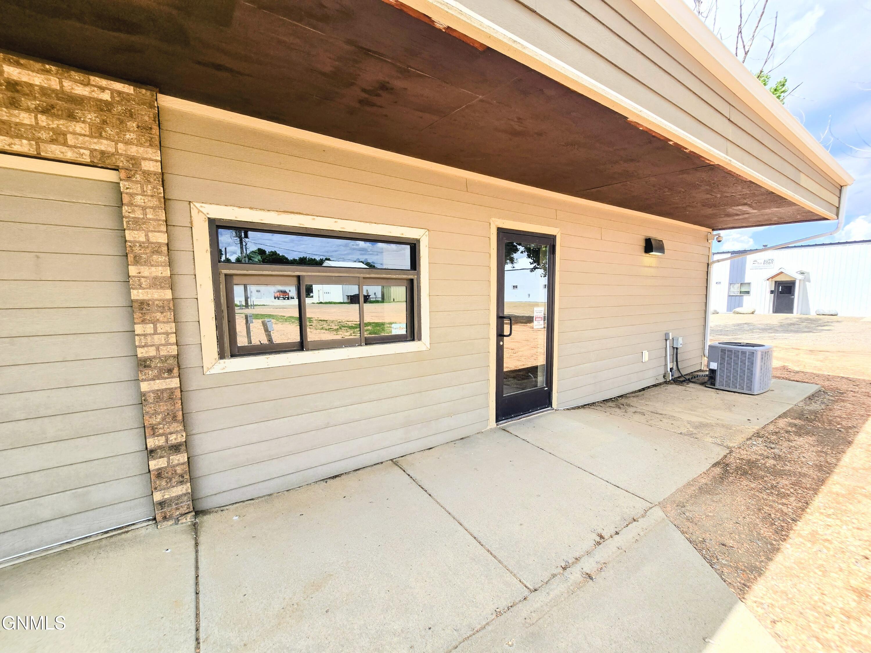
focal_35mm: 13
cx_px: 436
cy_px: 326
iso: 50
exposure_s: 1/950
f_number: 2.2
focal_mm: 2.2
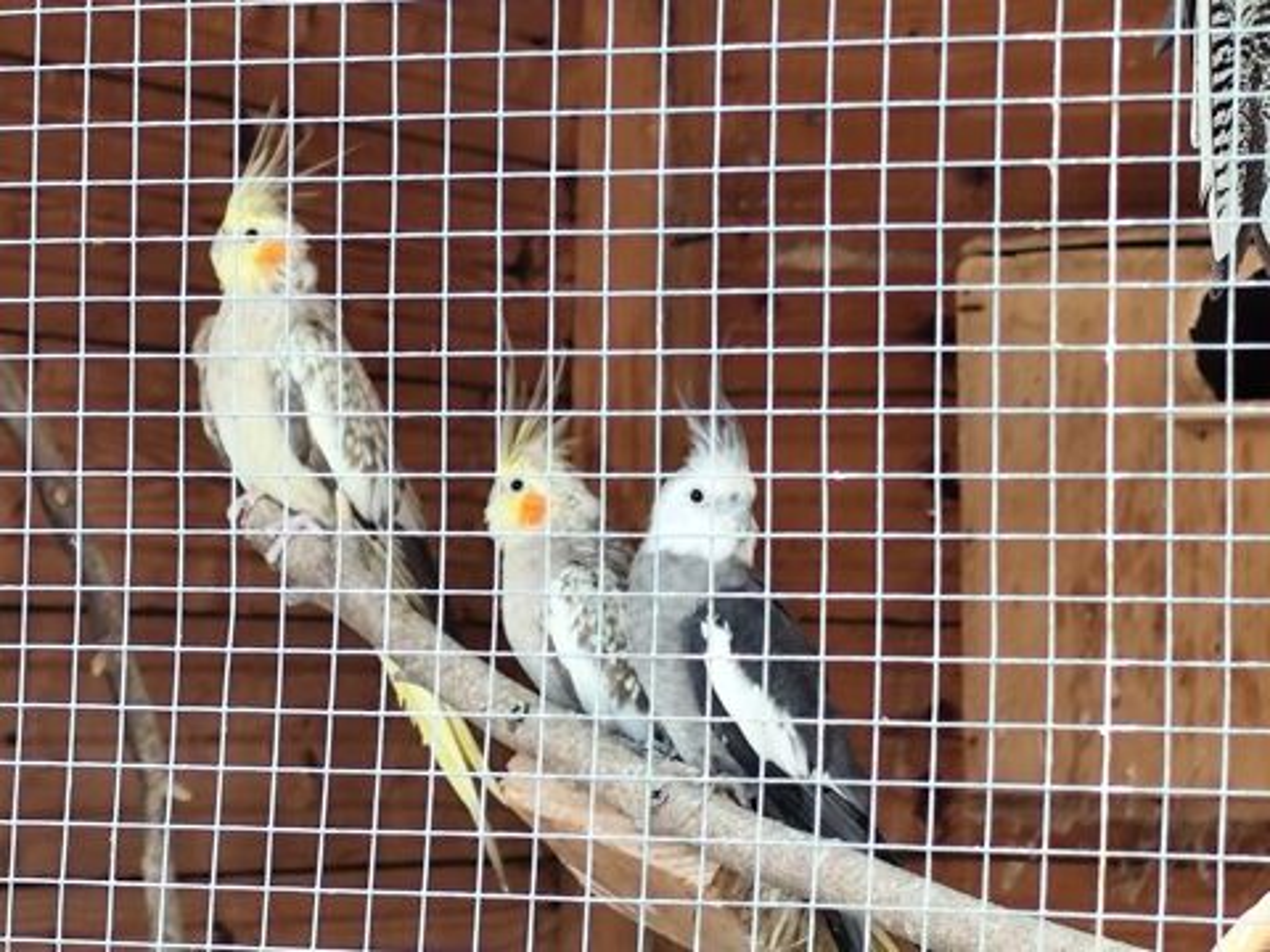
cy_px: 476
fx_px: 5540
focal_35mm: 151
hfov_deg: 13.1
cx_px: 635
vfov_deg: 9.8
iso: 160
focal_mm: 6.19
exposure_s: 1/100
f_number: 1.65
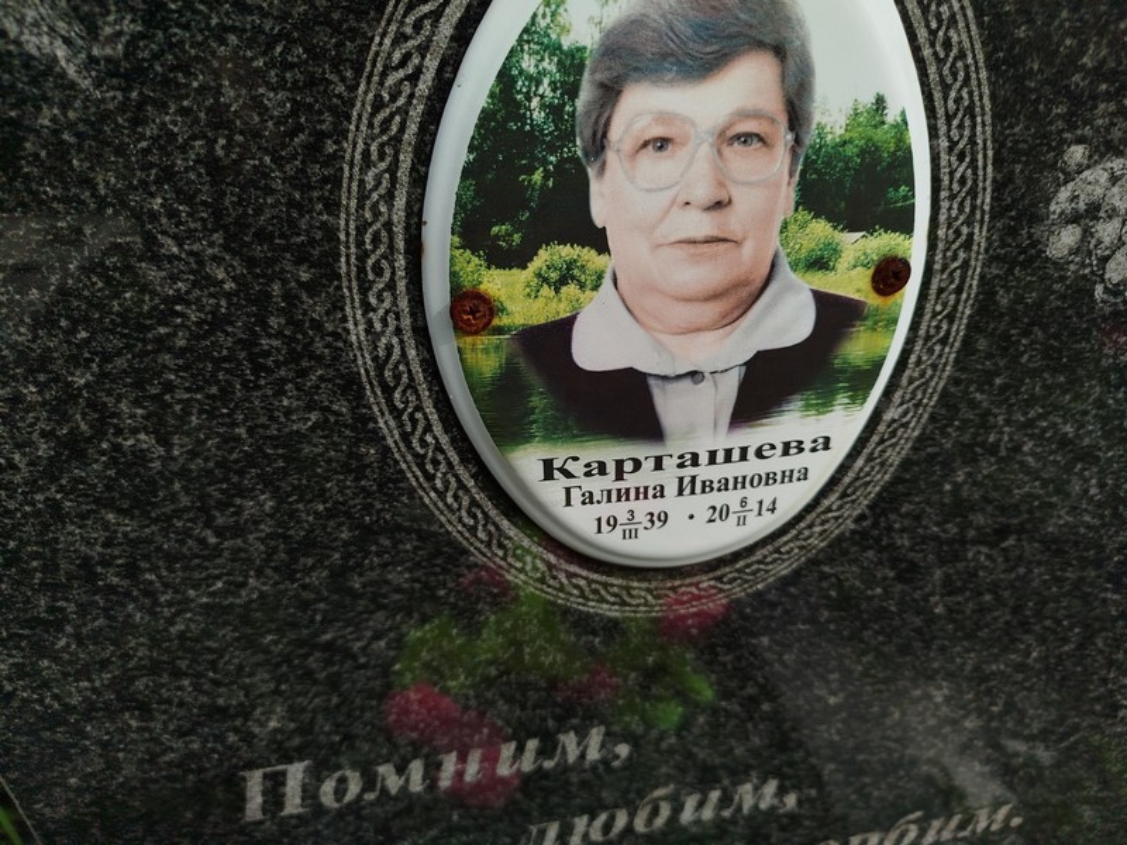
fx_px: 781
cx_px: 564
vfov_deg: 56.8
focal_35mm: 24
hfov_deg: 71.6
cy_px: 422
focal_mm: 5.31
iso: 50
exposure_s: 1/1111
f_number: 1.7
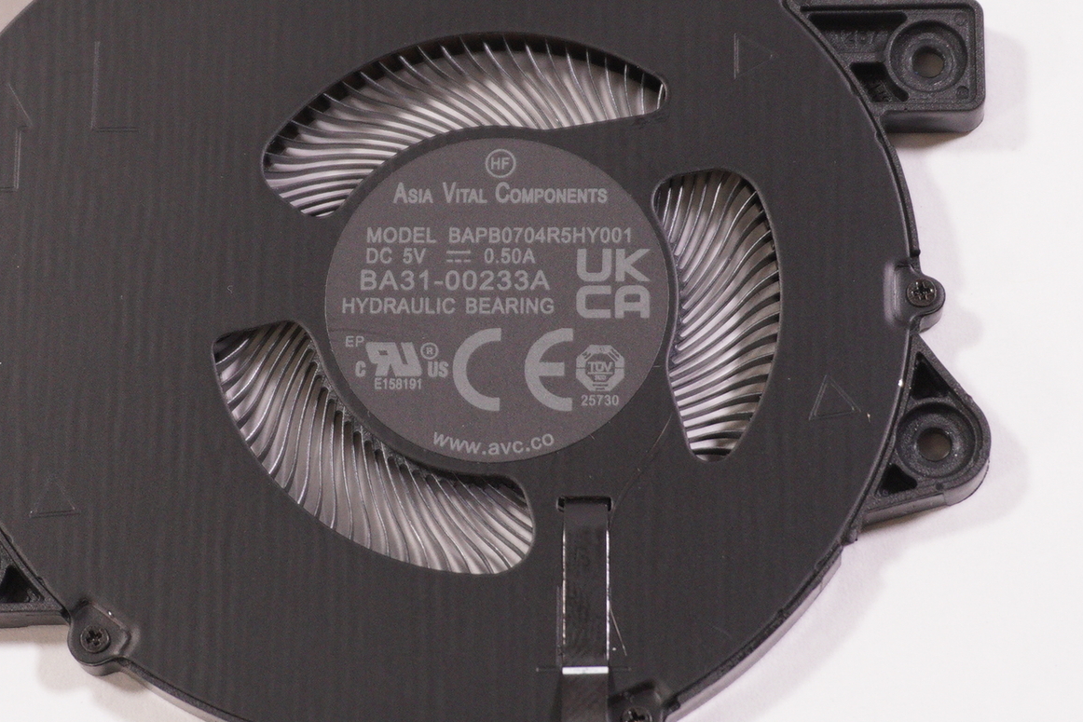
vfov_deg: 10.6
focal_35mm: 129
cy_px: 340
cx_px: 409
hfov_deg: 15.9
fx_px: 3881
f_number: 5.6
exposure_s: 1/160
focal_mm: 40
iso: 800
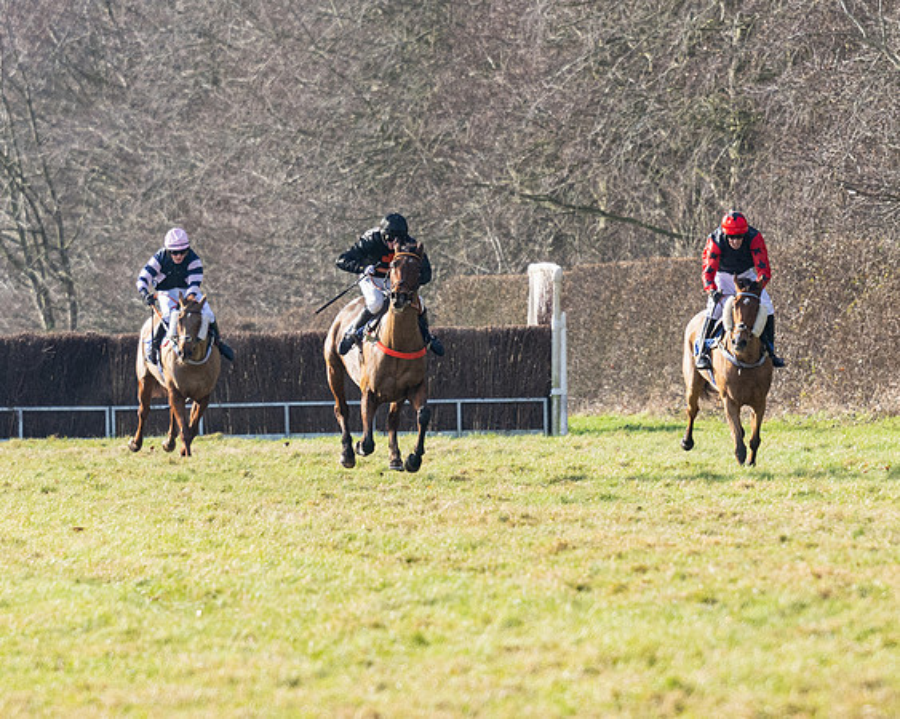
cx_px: 425
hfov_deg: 3.6
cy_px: 422
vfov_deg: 2.9
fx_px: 14313
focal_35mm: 538
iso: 400
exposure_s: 1/2000
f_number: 4
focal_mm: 200
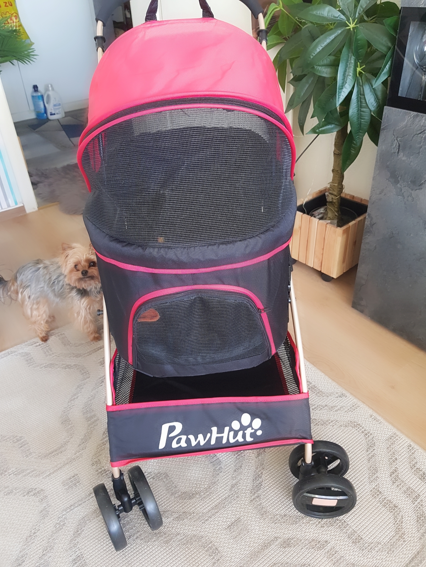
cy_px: 284
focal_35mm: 26
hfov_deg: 53.1
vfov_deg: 67.3
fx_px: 427
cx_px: 213
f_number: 1.7
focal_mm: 4.2
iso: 200
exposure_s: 1/25
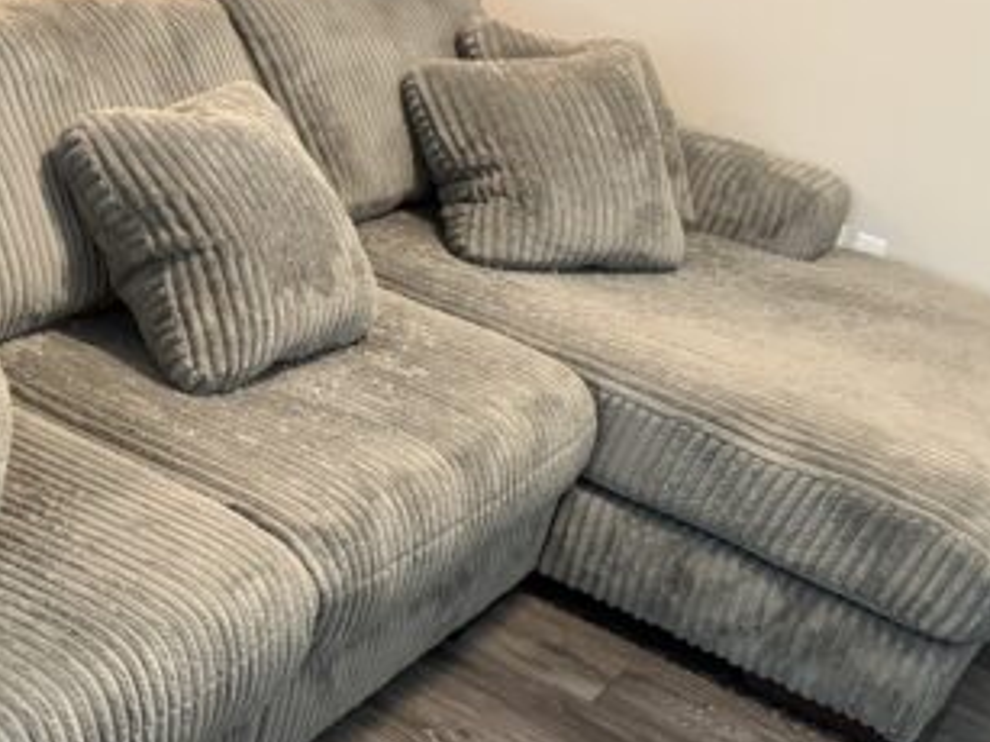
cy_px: 416
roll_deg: -12.4
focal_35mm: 60
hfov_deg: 31.1
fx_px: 1715
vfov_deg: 24.4
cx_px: 145
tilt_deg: -25.6
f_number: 1.78
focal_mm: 6.76
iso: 500
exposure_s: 1/60
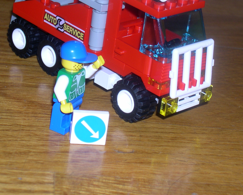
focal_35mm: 127
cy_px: 67
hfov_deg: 15.2
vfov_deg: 12.1
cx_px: 112
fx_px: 913
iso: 100
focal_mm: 18.4
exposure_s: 1/60
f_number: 4.4
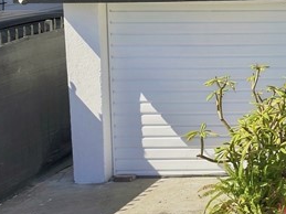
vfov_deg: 15.0
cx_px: 551
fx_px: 785
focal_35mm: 95
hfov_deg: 16.4
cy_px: -46
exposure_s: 1/3200
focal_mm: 8.7
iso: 200
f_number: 1.8
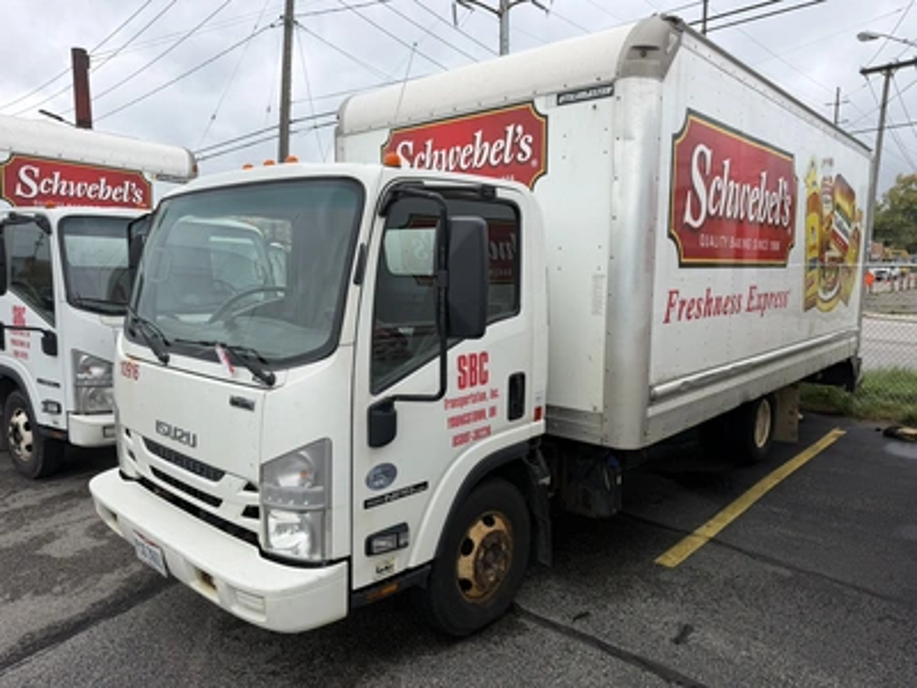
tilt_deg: -7.0
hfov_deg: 71.6
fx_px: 636
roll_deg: +0.9
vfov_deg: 56.8
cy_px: 344
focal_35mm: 24
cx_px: 458
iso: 80
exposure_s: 1/1812
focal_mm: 6.76
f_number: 1.78
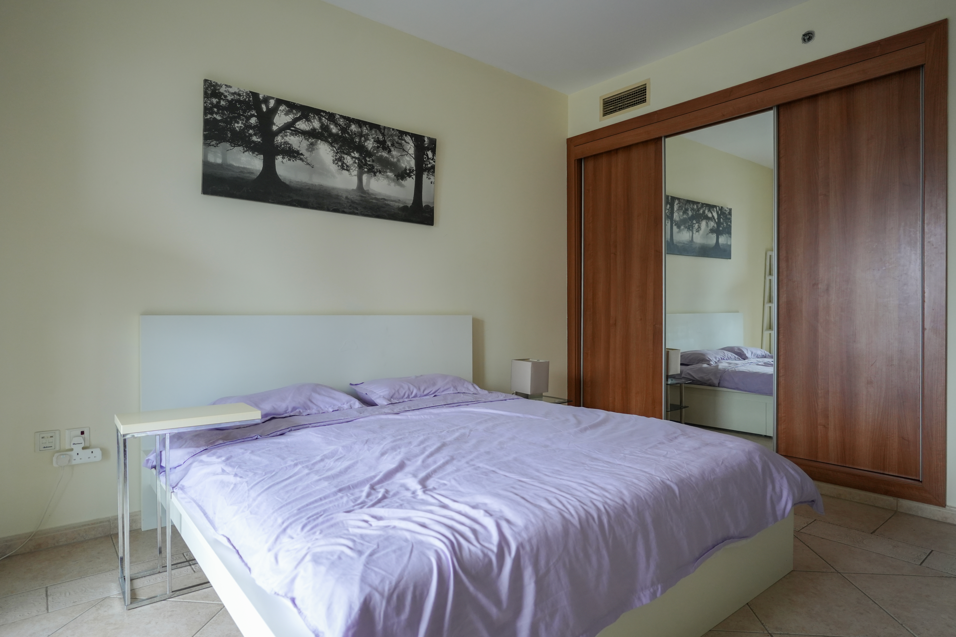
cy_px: 318
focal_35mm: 20
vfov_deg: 61.9
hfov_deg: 84.0
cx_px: 478
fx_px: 531
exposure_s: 1/90
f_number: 3.5
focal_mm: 20
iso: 800
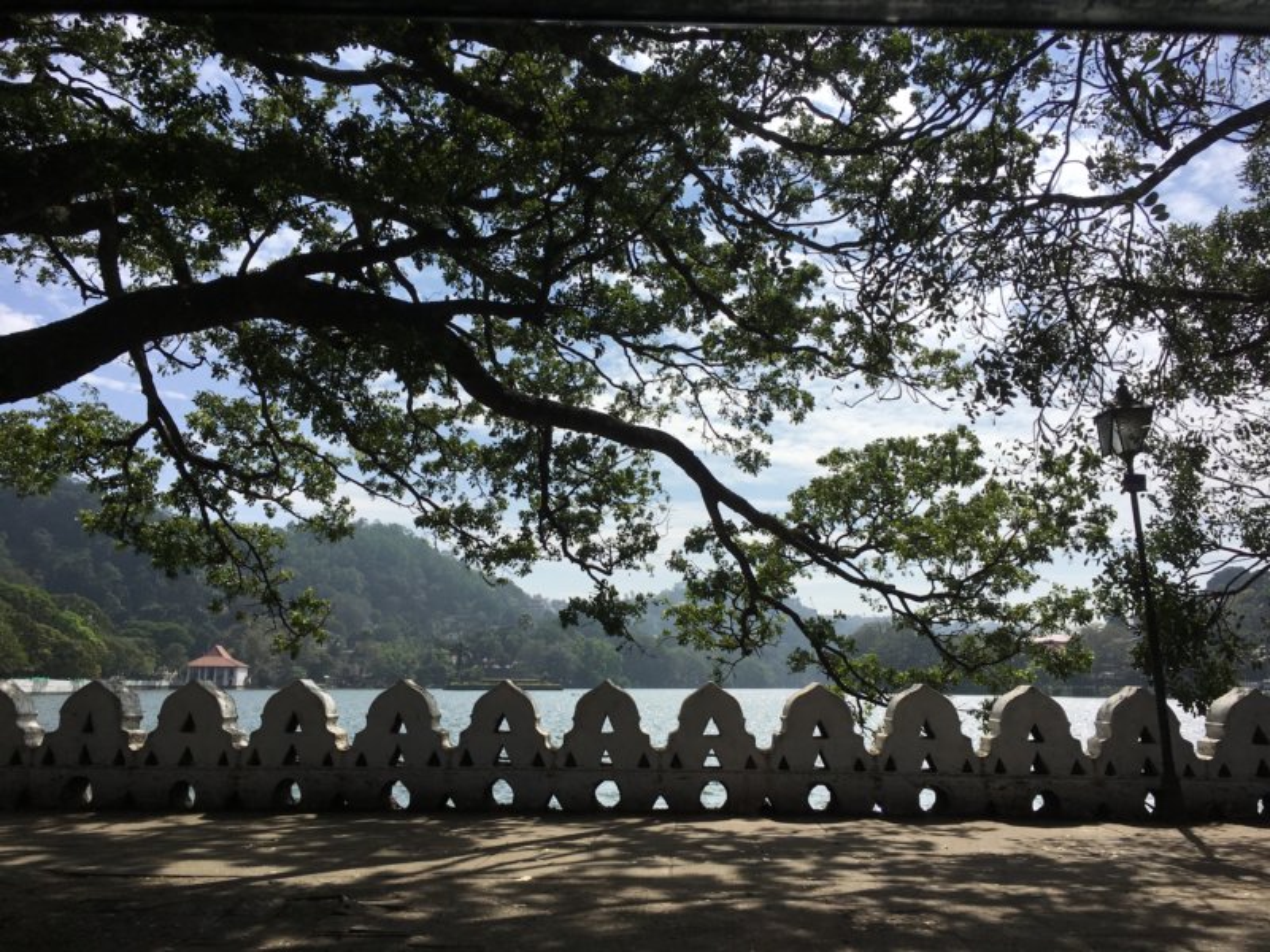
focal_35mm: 29
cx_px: 635
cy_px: 476
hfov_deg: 61.7
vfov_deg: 48.2
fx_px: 1064
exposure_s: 1/874
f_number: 2.2
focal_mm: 4.15
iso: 25
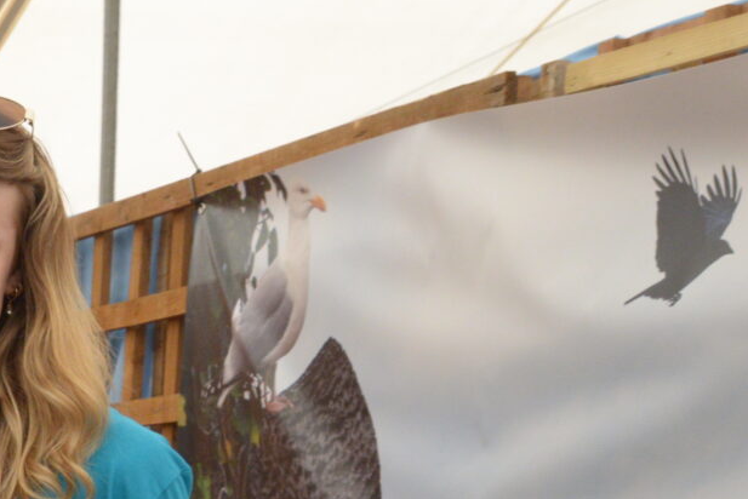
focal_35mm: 141
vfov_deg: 9.4
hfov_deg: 12.8
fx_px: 2931
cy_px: 779
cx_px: -724
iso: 1600
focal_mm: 34
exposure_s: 1/250
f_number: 9
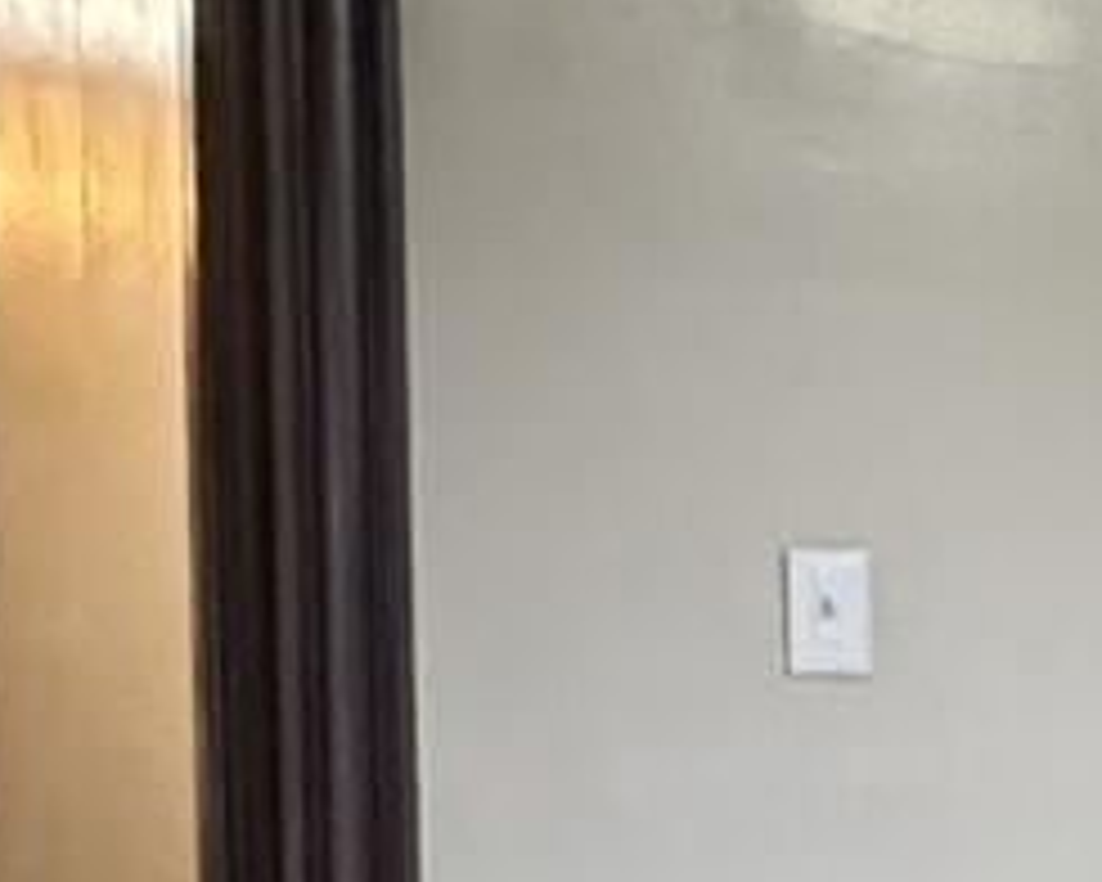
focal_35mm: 114
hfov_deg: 13.1
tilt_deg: -2.9
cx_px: 2564
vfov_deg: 13.3
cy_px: 891
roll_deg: +0.4
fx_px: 3718
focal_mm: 2.22
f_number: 2.2
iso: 1250
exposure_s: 1/40
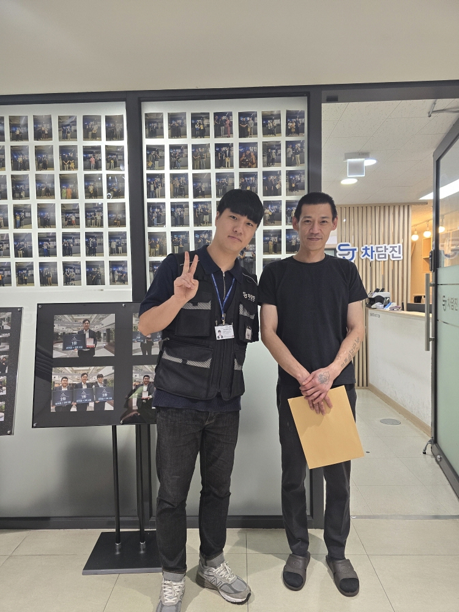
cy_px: 306
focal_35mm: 23
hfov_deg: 58.9
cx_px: 230
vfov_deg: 73.9
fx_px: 407
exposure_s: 1/120
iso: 200
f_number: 1.7
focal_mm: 6.3
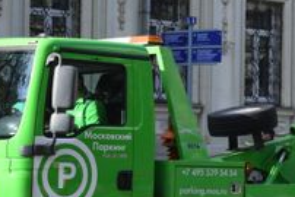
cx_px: 257
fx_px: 1361
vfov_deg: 8.3
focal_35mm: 166
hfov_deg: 12.3
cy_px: 101
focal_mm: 48
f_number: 2.8
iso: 64
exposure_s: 1/500
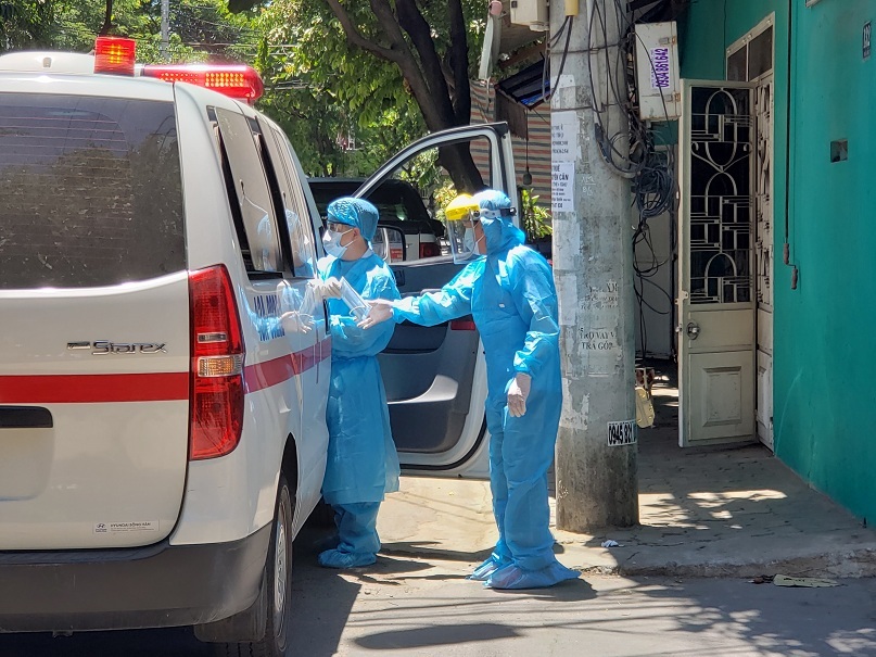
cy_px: 328
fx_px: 1316
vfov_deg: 28.0
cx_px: 438
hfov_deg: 36.8
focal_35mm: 52
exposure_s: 1/249
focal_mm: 6
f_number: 2.4
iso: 32
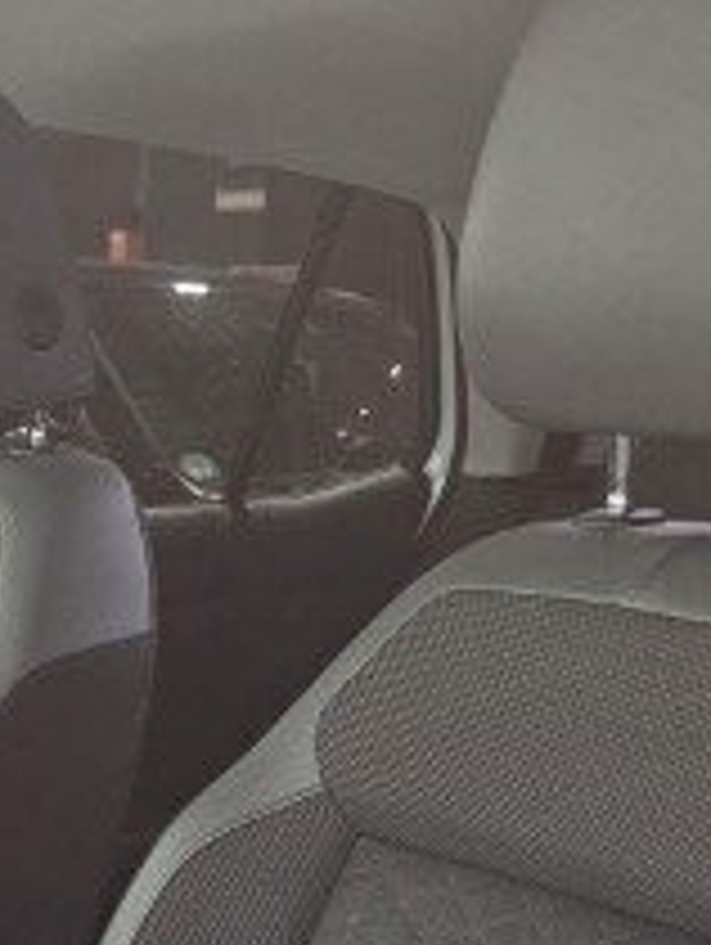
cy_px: 1368
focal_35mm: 70
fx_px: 1913
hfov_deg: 20.3
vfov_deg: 23.1
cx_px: -14
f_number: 1.7
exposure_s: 1/33
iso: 500
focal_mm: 6.3
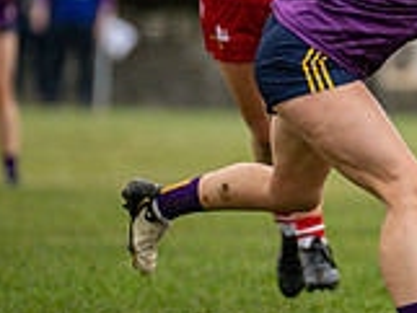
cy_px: 84
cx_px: 702
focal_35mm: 832
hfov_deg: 2.4
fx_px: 10030
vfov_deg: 1.8
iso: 450
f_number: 2.8
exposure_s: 1/1000
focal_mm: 240
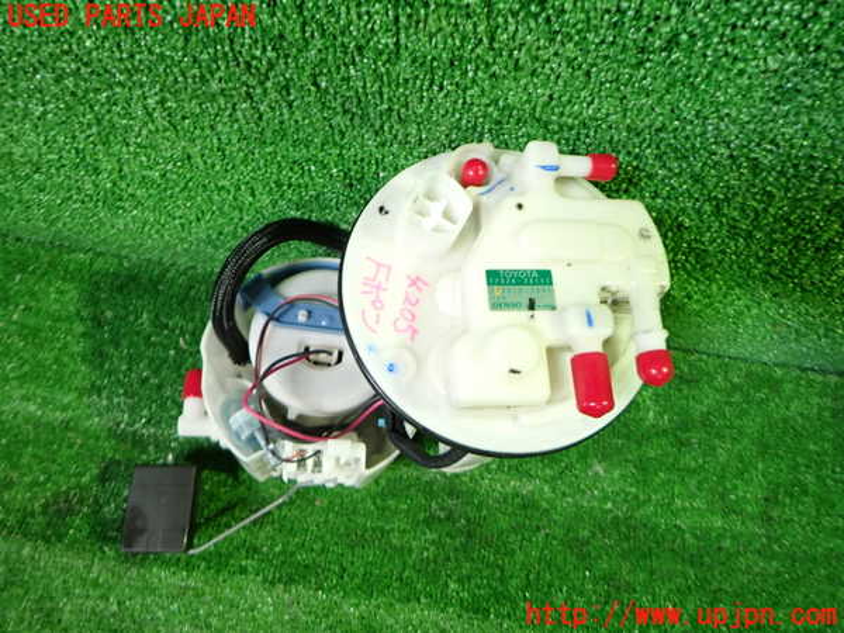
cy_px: 316
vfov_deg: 54.9
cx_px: 422
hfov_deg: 69.4
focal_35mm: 25
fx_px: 610
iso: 320
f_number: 2
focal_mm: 4.5
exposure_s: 1/30
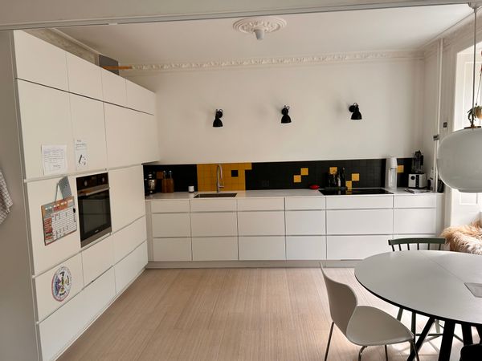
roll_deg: +2.0
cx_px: 241
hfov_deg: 67.3
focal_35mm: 26
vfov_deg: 53.1
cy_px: 180
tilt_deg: -6.0
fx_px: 362
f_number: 1.5
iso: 50
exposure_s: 1/121
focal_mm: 5.7
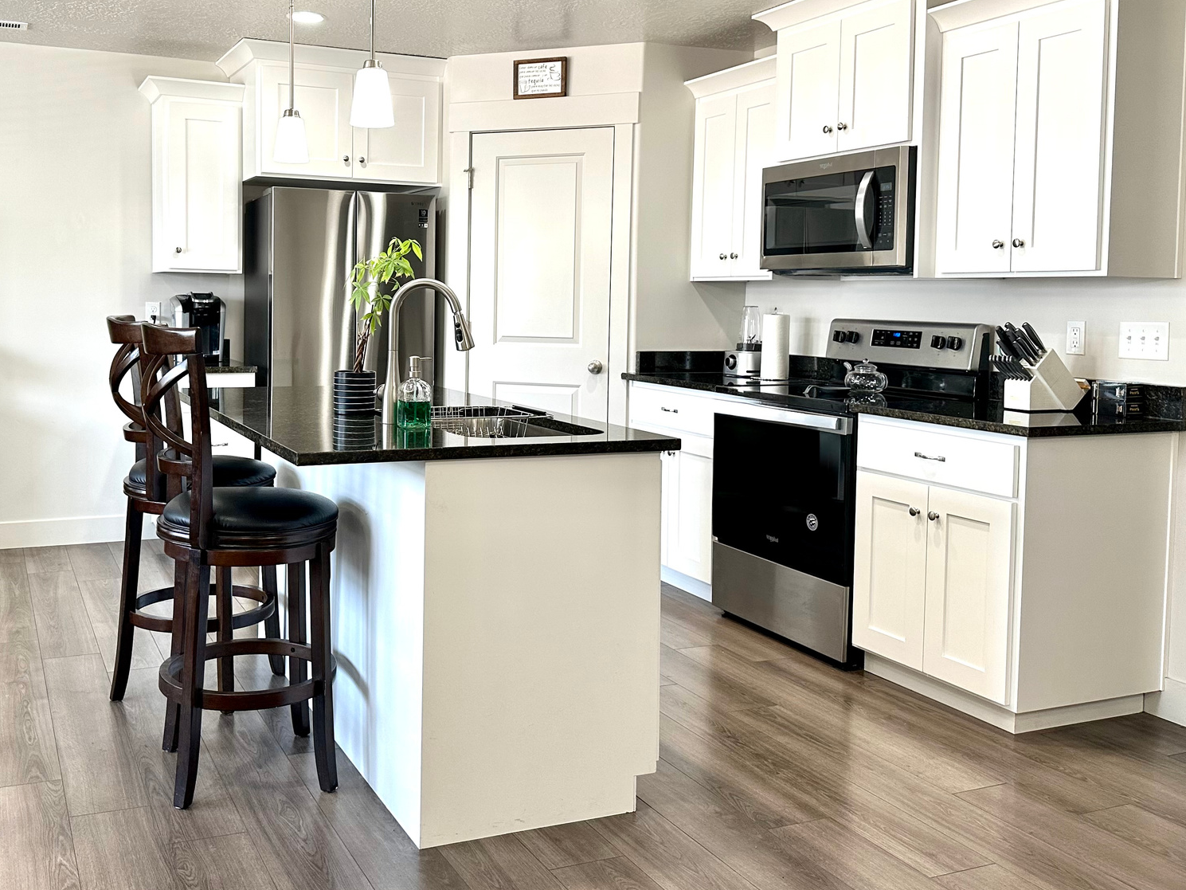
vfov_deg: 42.7
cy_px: 348
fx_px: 1131
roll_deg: -0.7
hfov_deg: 54.7
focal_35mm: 33
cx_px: 443
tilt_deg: -2.5
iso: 160
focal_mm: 6.86
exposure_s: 1/120
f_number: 1.78
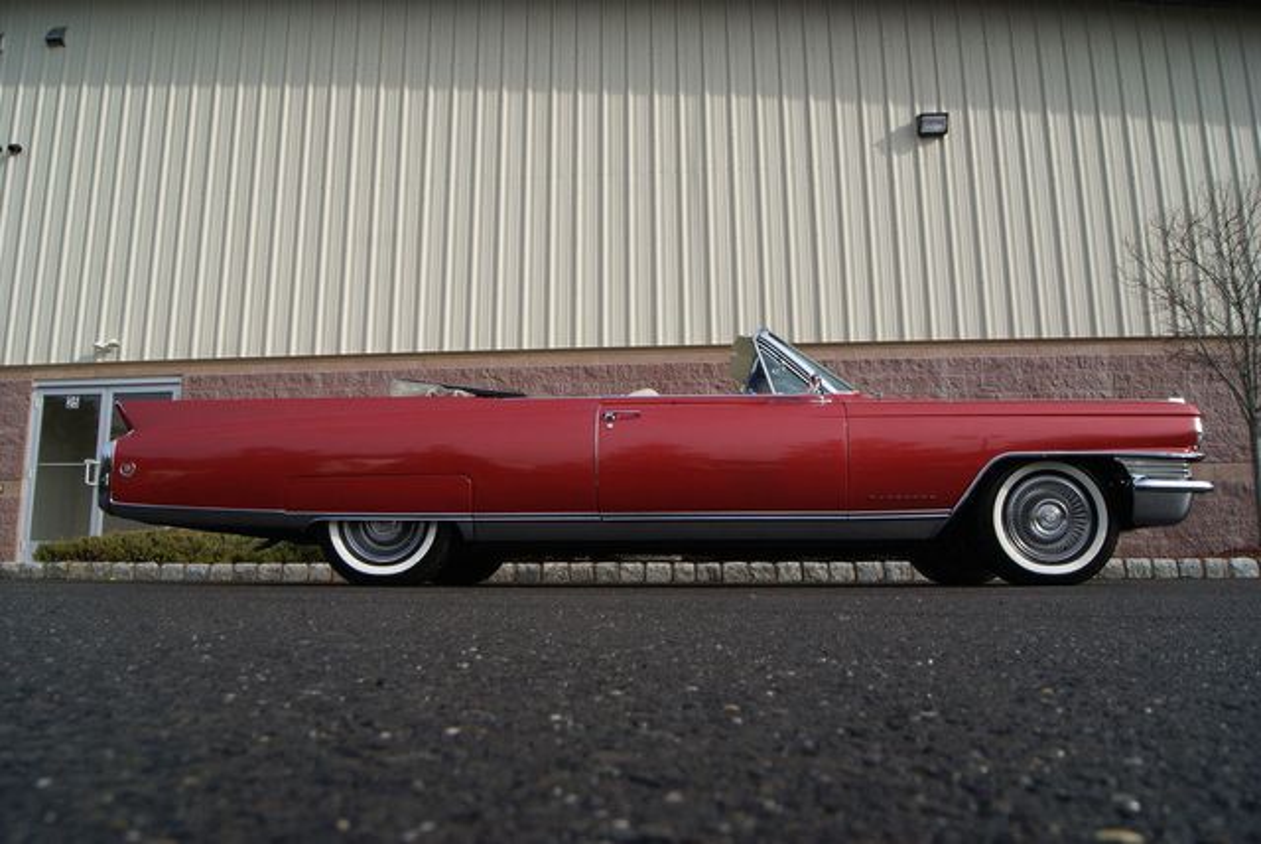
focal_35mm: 27
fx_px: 947
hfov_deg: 67.3
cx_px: 630
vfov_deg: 48.0
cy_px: 422
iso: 100
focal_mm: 18
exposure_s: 1/160
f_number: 10
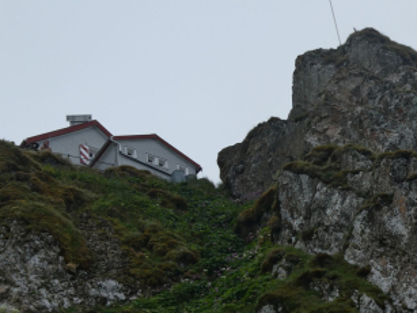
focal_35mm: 117
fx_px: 1409
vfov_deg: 12.6
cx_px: 130
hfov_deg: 16.8
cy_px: 129
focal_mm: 15
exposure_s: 1/800
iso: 80
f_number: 4.8
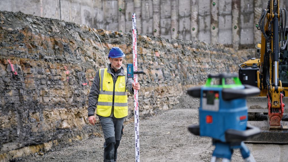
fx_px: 466
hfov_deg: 34.4
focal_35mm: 61
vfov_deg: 19.7
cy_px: 83
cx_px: 144
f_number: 2.8
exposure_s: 1/200
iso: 64
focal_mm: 58
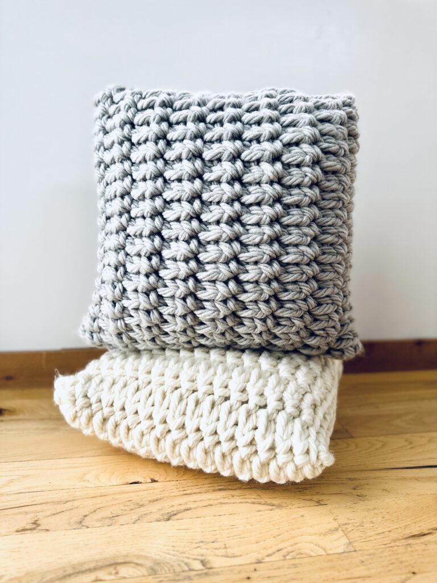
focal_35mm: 24
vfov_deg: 71.6
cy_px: 292
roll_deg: +0.2
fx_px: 404
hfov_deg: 56.8
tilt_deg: -8.6
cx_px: 218
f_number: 1.78
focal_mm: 6.86
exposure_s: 1/60
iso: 250
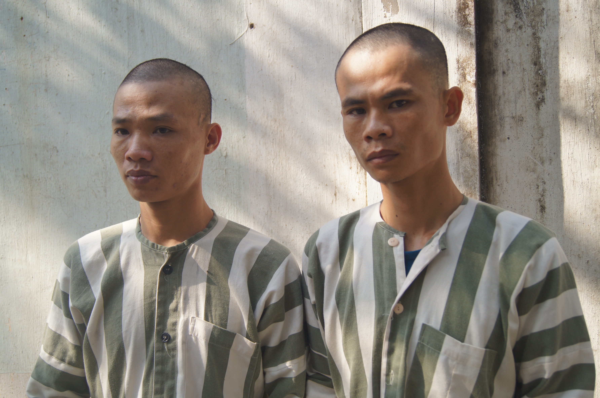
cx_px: 300
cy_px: 199
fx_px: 699
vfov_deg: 31.8
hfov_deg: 46.5
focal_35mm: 42
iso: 100
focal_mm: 28
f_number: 4.5
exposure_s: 1/250
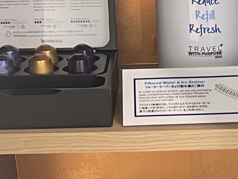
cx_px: 202
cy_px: 250
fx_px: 756
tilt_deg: -28.4
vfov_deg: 12.9
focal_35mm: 110
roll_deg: +1.0
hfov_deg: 17.7
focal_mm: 5.7
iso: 400
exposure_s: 1/33
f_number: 1.5
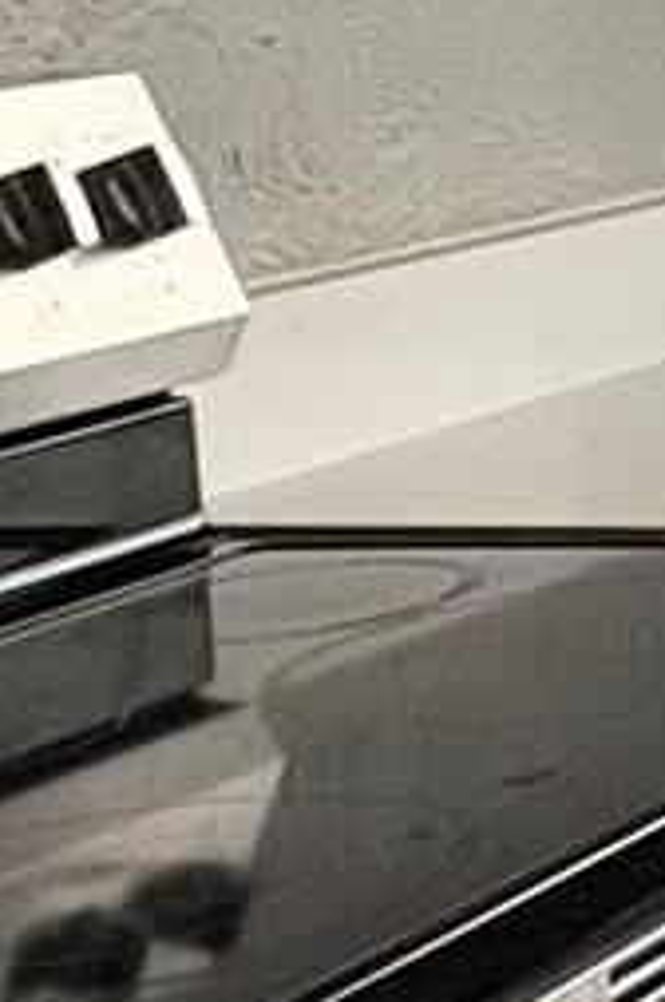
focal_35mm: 118
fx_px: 3278
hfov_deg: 7.7
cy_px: 48
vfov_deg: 17.1
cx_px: 2656
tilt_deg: -4.7
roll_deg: +0.2
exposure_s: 1/169
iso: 64
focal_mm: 2.22
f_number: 2.2
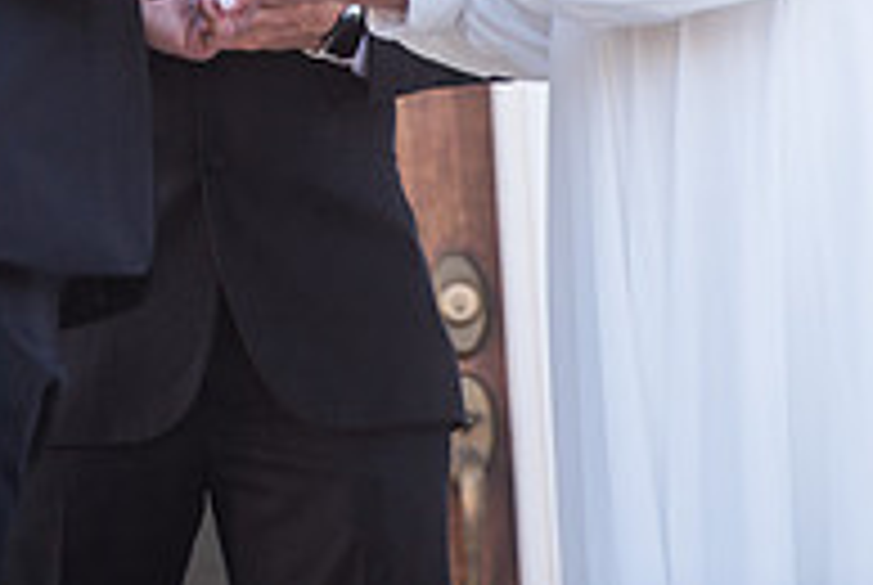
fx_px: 14499
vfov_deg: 2.3
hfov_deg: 3.4
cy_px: -277
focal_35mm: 597
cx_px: 126
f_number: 3.5
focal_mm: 200
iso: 100
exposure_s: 1/400
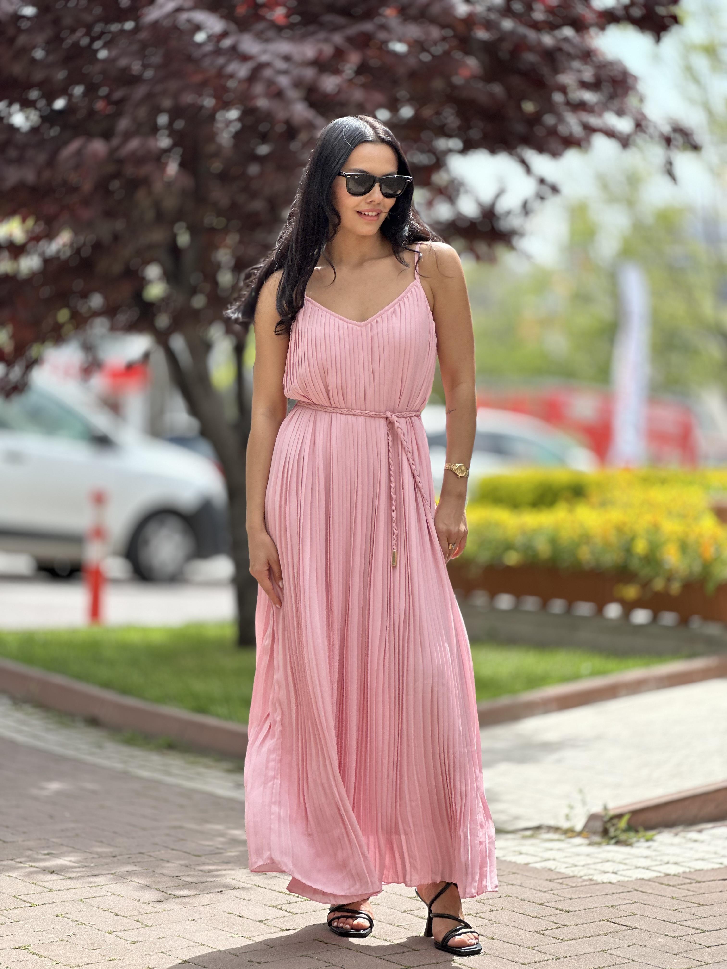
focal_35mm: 77
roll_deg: +0.1
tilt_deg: -1.9
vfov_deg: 25.3
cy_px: 484
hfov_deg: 19.1
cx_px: 364
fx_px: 2156
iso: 25
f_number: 2.8
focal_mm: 9
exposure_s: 1/254
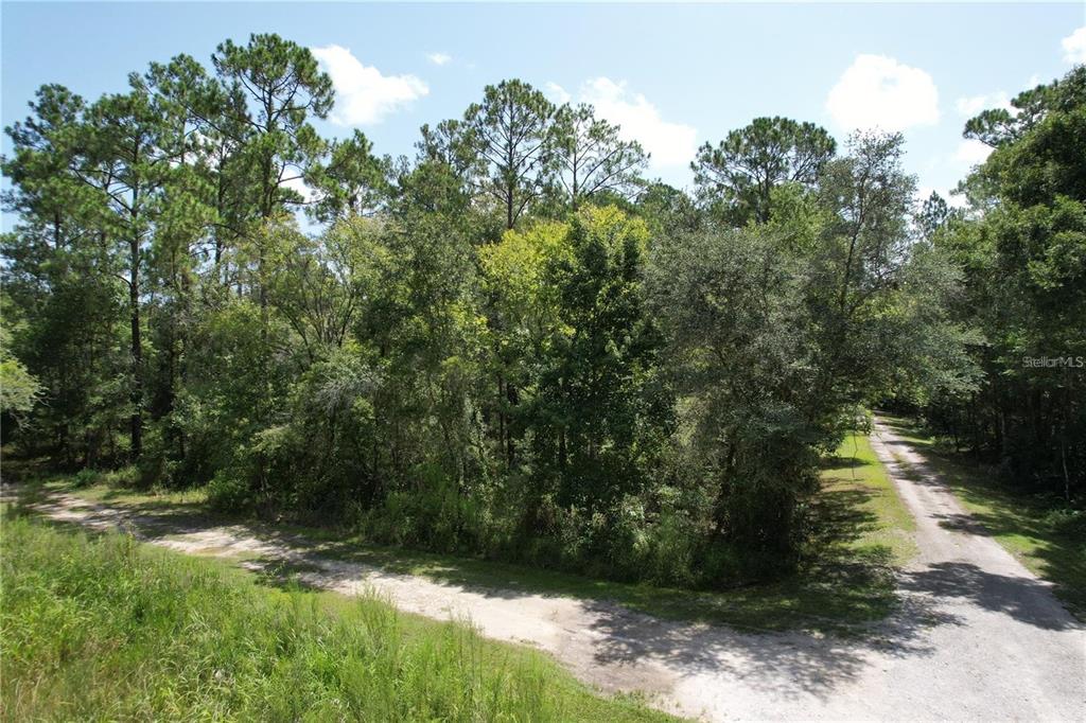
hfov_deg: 78.6
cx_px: 543
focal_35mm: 22
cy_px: 362
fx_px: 663
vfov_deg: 57.2
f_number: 2.8
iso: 100
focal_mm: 8.38
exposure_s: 1/1250
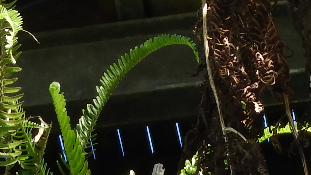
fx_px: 4691
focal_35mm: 569
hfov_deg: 3.8
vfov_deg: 2.1
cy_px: -392
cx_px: 401
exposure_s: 1/100
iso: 100
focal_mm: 17
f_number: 4.8
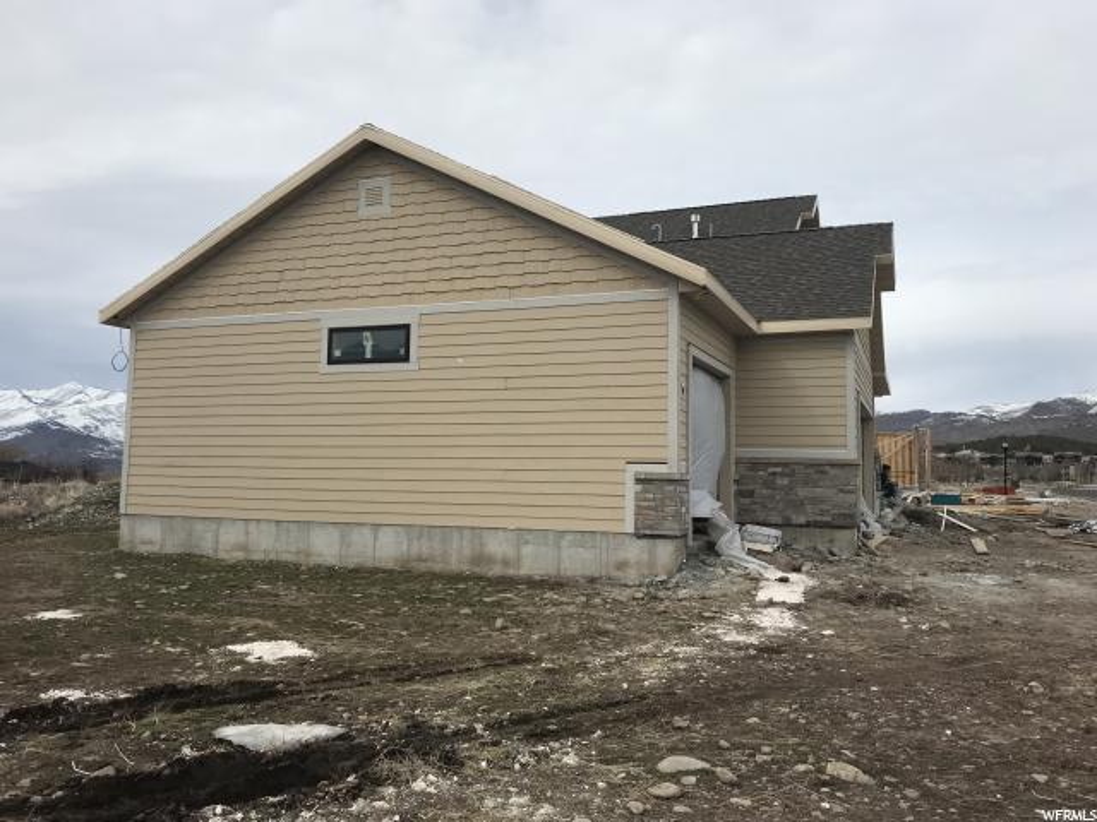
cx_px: 548
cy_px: 411
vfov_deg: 49.7
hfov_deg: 63.4
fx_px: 887
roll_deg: -0.6
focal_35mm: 28
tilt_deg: +4.3
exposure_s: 1/5051
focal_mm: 3.99
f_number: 1.8
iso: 20
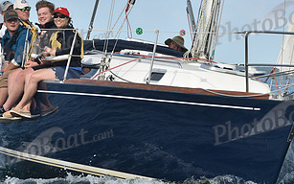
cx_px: 164
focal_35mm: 385
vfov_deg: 3.4
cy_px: 84
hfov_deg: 5.5
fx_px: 3085
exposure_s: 1/1000
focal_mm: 200
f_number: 8
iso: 320
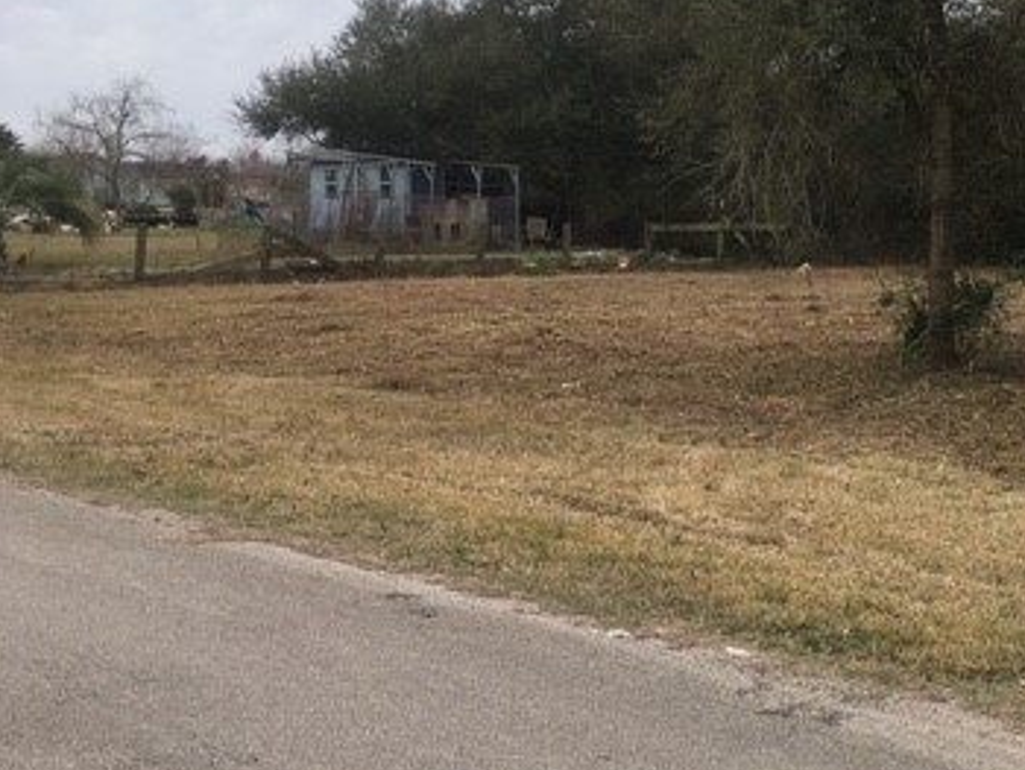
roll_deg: -0.3
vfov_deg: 27.5
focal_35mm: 53
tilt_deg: -3.9
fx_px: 1570
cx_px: 887
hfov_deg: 34.5
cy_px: 345
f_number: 2.2
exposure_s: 1/1166
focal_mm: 4.15
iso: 25
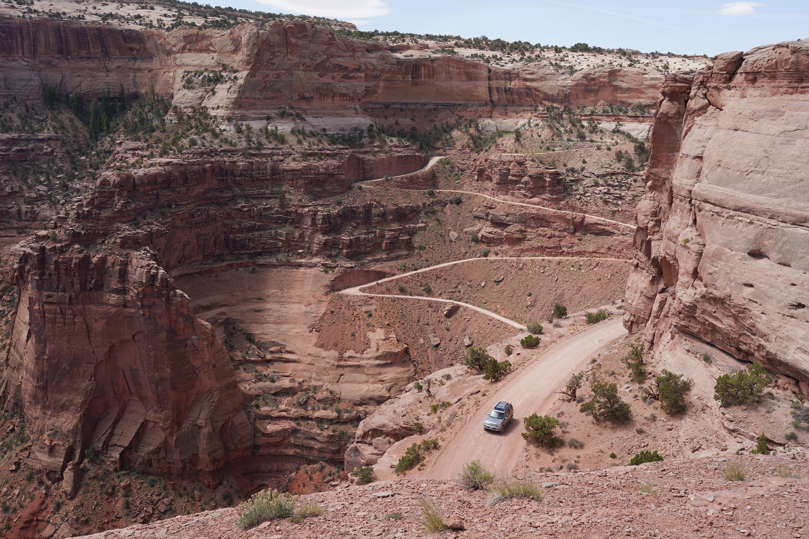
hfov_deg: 55.8
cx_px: 404
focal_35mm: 34
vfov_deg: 38.9
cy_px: 270
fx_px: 764
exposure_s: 1/100
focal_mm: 34
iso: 100
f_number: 13
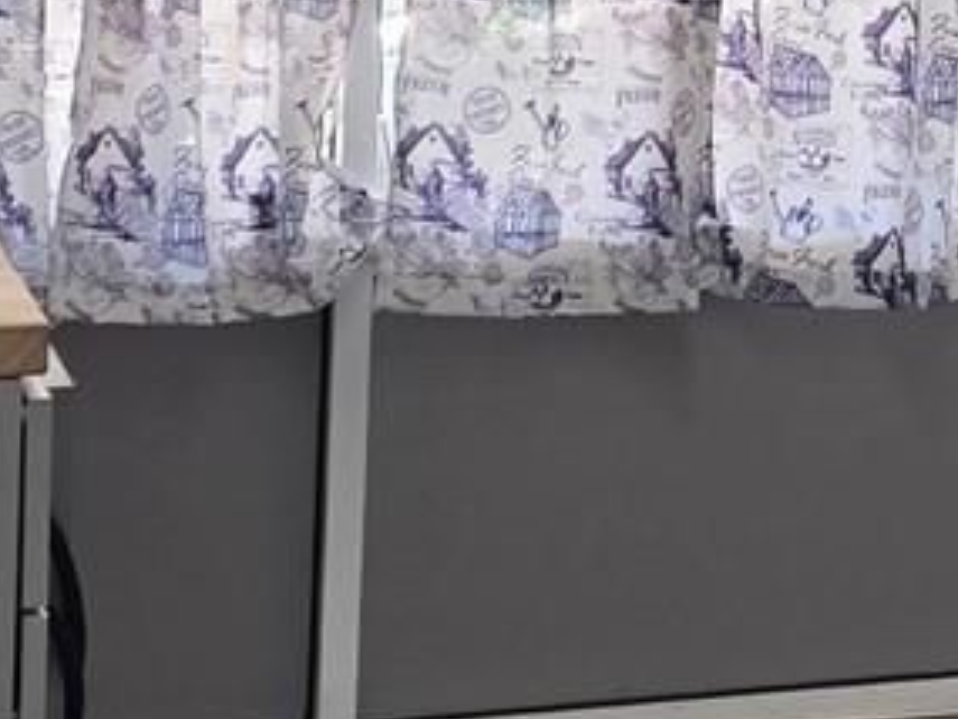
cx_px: 1980
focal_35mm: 165
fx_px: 4568
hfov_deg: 10.8
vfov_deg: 8.8
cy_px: -289
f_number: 1.7
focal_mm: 6.3
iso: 80
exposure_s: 1/120
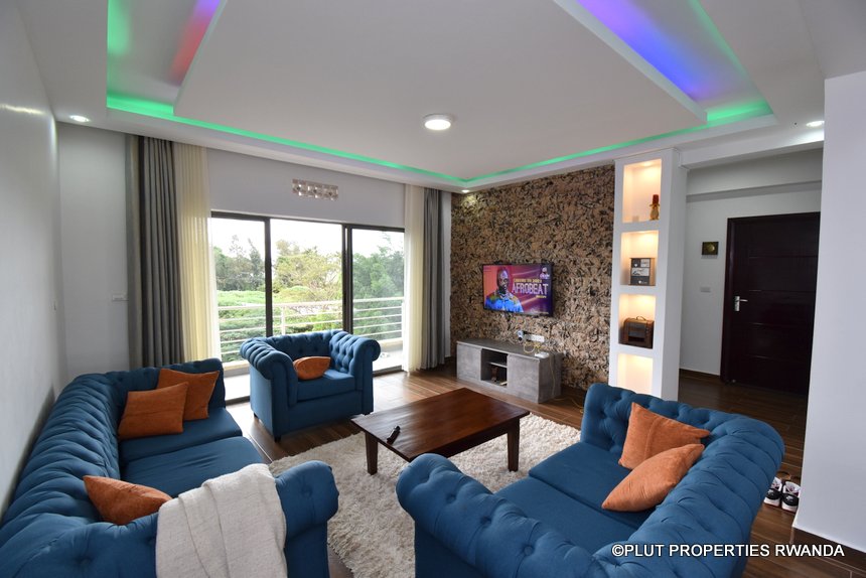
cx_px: 433
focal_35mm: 15
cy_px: 289
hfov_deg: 100.4
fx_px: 361
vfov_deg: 77.4
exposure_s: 1/40
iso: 400
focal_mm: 10
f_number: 8
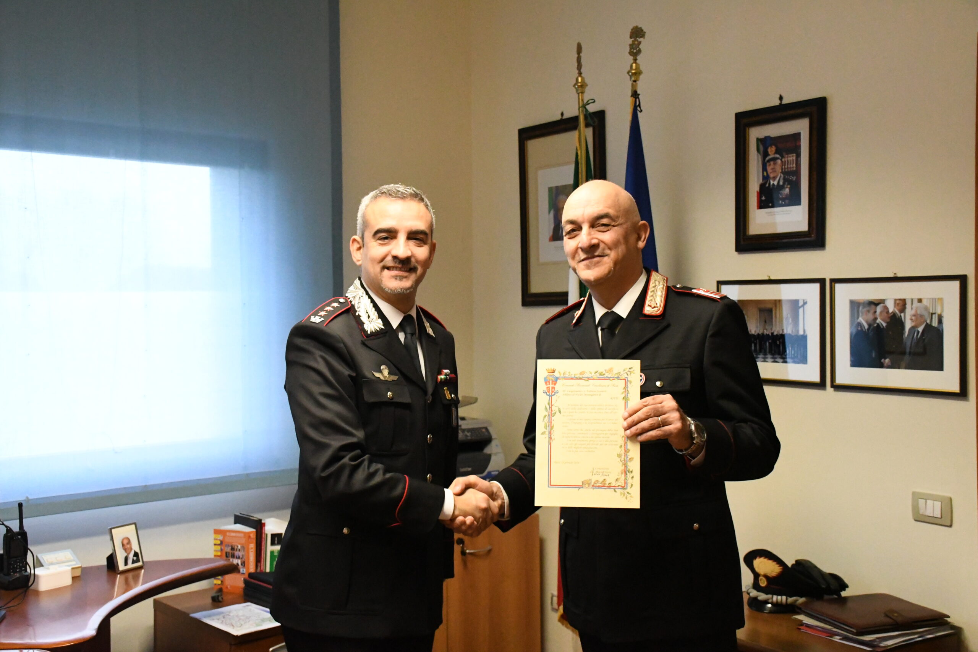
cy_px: 326
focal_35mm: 45
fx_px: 1222
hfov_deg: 43.6
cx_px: 489
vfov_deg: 29.9
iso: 10000
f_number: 5
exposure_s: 1/320
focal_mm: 30
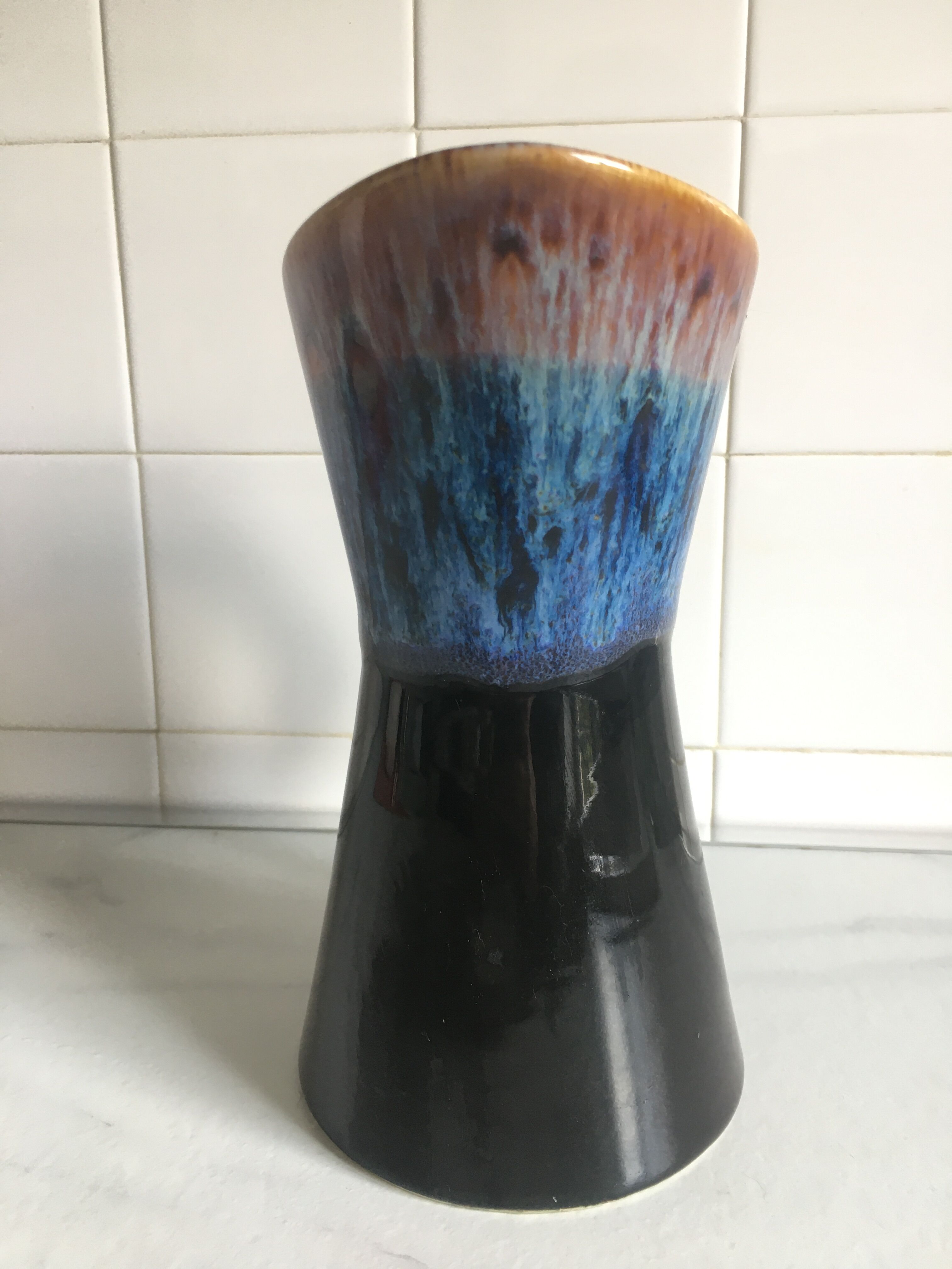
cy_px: 634
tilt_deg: -11.8
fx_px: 1063
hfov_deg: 48.2
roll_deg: +0.6
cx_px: 476
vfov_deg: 61.7
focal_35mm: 29
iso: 64
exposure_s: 1/33
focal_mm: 4.15
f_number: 2.2
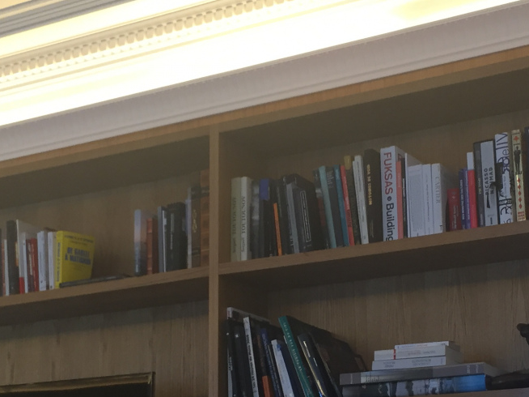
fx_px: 1085
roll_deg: -0.4
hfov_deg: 27.3
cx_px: 344
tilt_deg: +11.0
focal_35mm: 71
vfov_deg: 20.4
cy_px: 344
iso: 64
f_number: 2.2
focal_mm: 4.15
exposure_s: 1/30
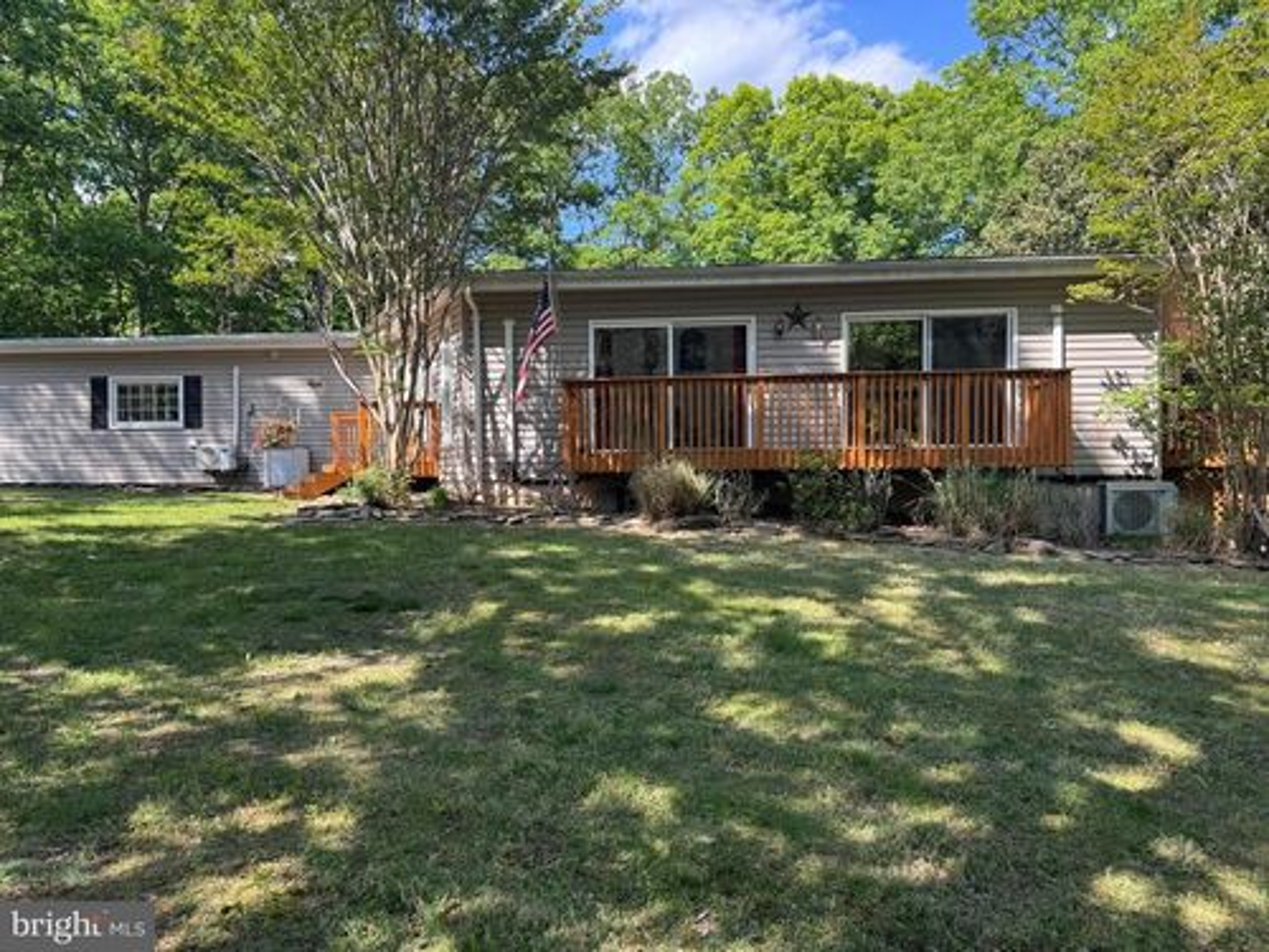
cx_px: 634
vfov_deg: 56.8
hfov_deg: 71.6
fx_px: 880
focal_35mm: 24
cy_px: 476
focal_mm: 6.76
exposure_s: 1/693
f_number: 1.78
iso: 80
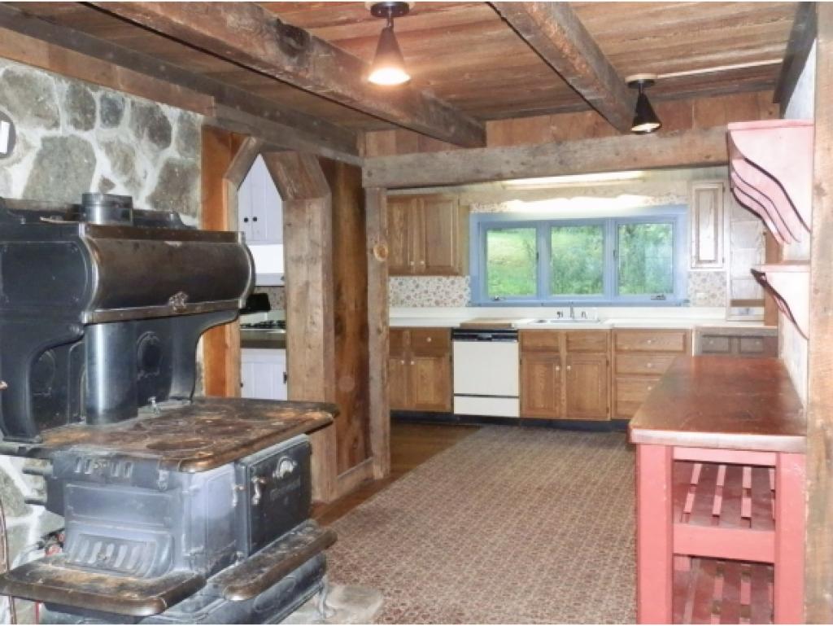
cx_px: 416
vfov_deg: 43.0
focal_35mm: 33
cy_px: 313
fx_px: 794
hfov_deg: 55.3
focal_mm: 5.96
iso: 800
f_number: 3.2
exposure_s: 1/60
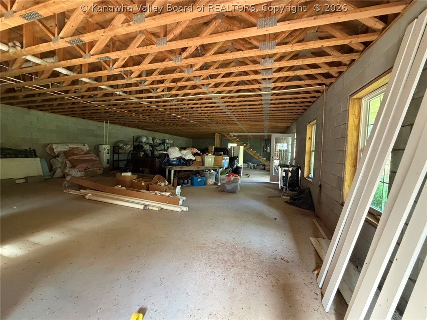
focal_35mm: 14
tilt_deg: -3.5
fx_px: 173
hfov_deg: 102.1
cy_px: 160
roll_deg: -1.2
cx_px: 214
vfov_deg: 85.7
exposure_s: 1/60
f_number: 2.2
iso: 500
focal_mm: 2.22
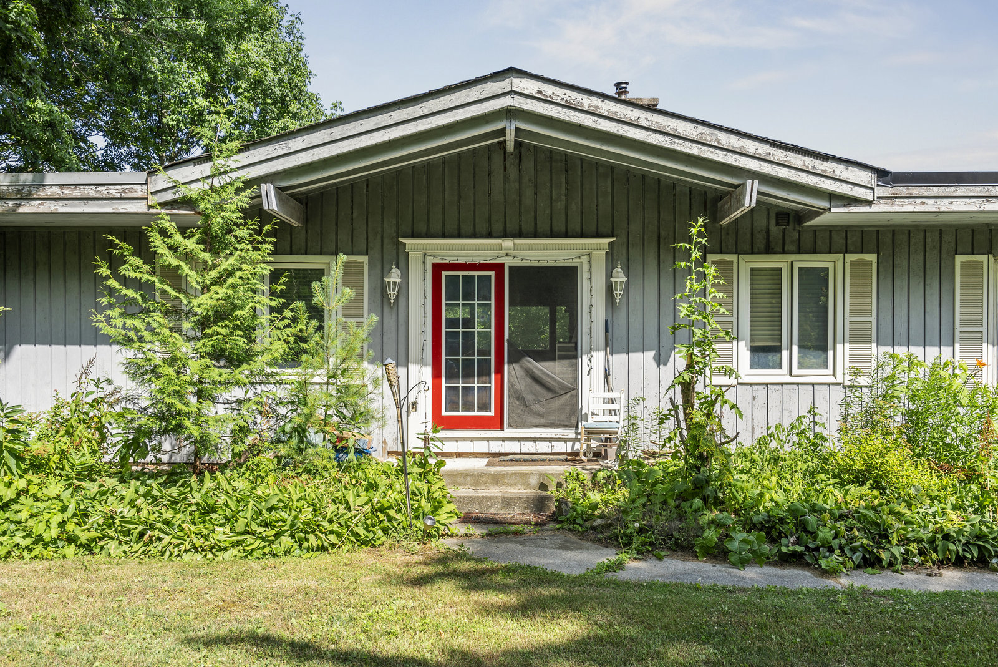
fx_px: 777
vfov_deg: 46.5
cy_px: 334
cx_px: 499
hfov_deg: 65.4
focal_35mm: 28
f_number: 8
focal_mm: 28
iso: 80
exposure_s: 1/100
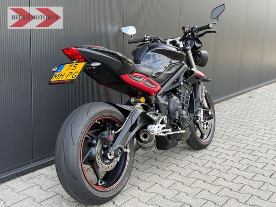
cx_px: 138
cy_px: 104
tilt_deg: -11.7
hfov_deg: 39.7
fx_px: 383
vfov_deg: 30.3
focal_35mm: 48
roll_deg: -2.3
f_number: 1.78
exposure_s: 1/286
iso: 100
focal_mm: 6.76
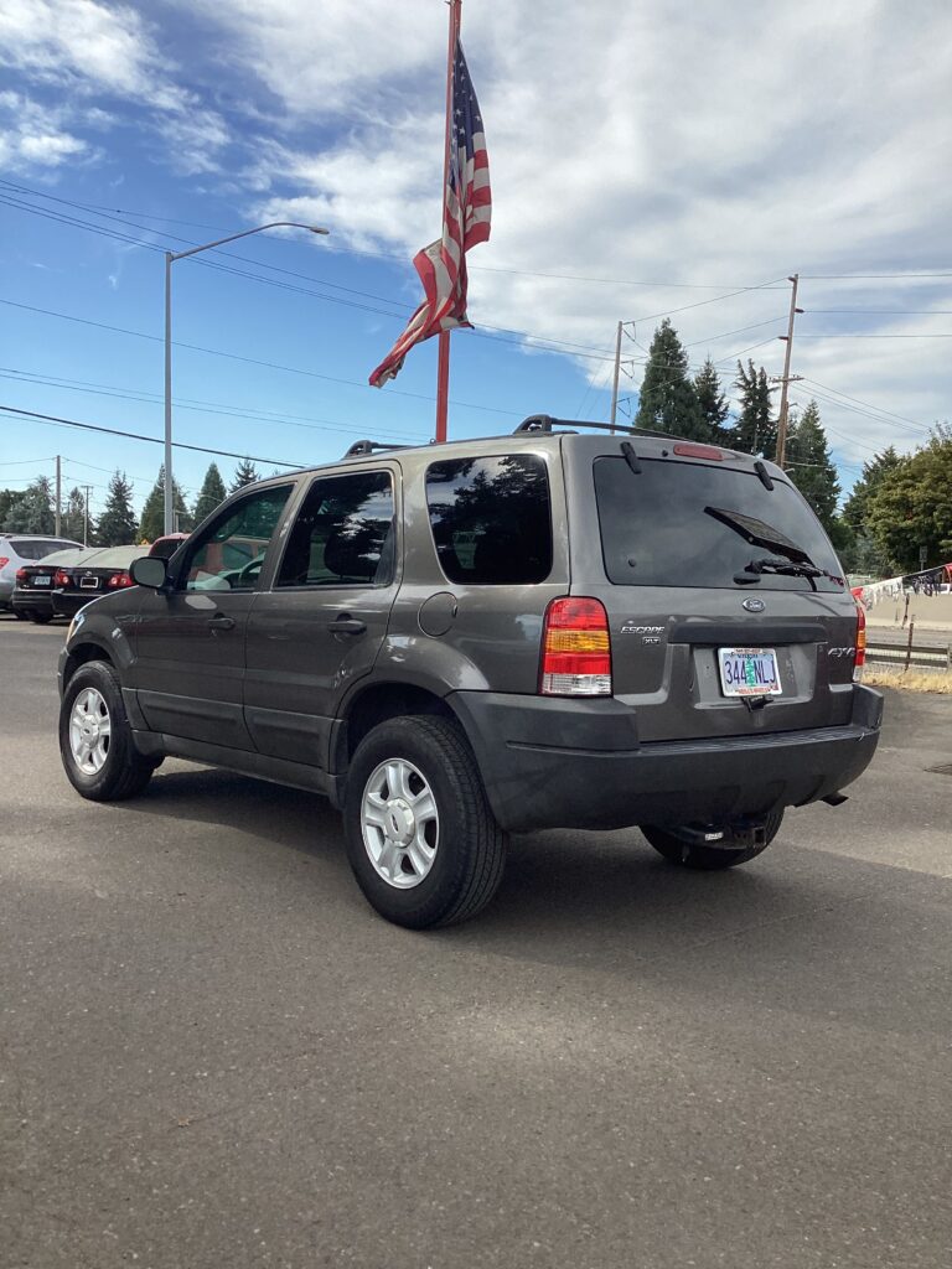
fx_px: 1137
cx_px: 476
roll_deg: -1.9
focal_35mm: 31
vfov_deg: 58.4
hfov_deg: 45.4
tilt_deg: -4.4
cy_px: 634
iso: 25
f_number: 2.4
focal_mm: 3.3
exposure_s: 1/1335
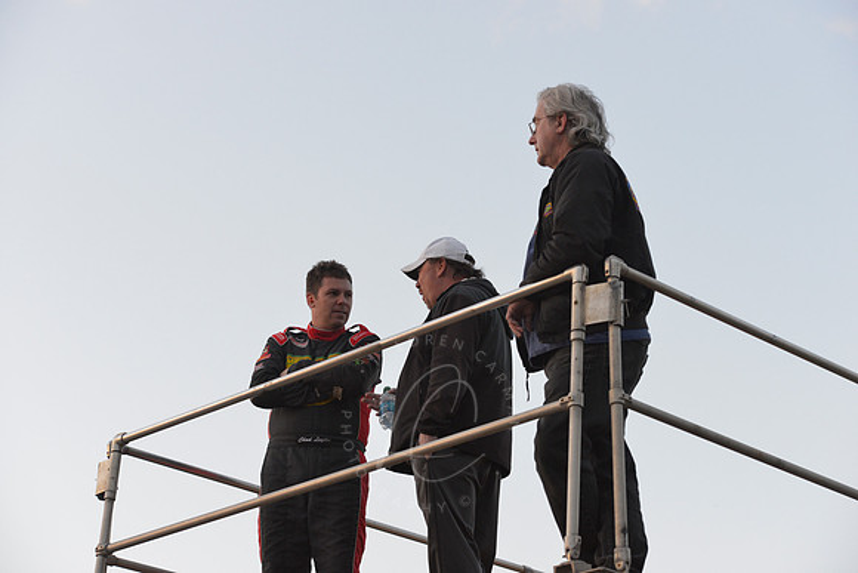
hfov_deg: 22.1
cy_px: 286
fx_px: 2193
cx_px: 429
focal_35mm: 92
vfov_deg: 14.9
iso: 1600
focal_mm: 92
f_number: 5
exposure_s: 1/250
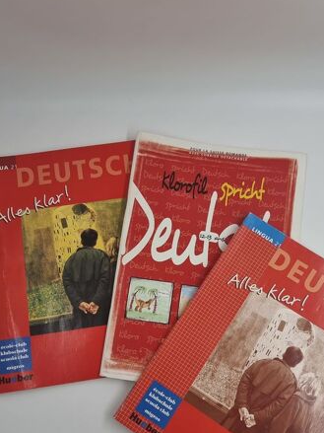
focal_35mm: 35
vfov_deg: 51.9
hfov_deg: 40.7
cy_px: 277
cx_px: 173
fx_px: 437
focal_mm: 6.7
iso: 50
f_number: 1.8
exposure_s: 1/131
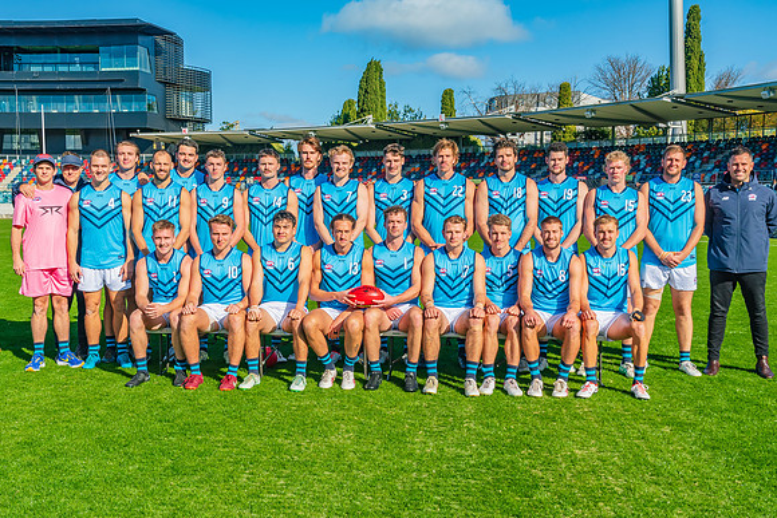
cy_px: 266
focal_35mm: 40
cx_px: 379
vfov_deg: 33.4
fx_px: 863
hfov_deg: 48.5
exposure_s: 1/800
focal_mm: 26
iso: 200
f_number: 8
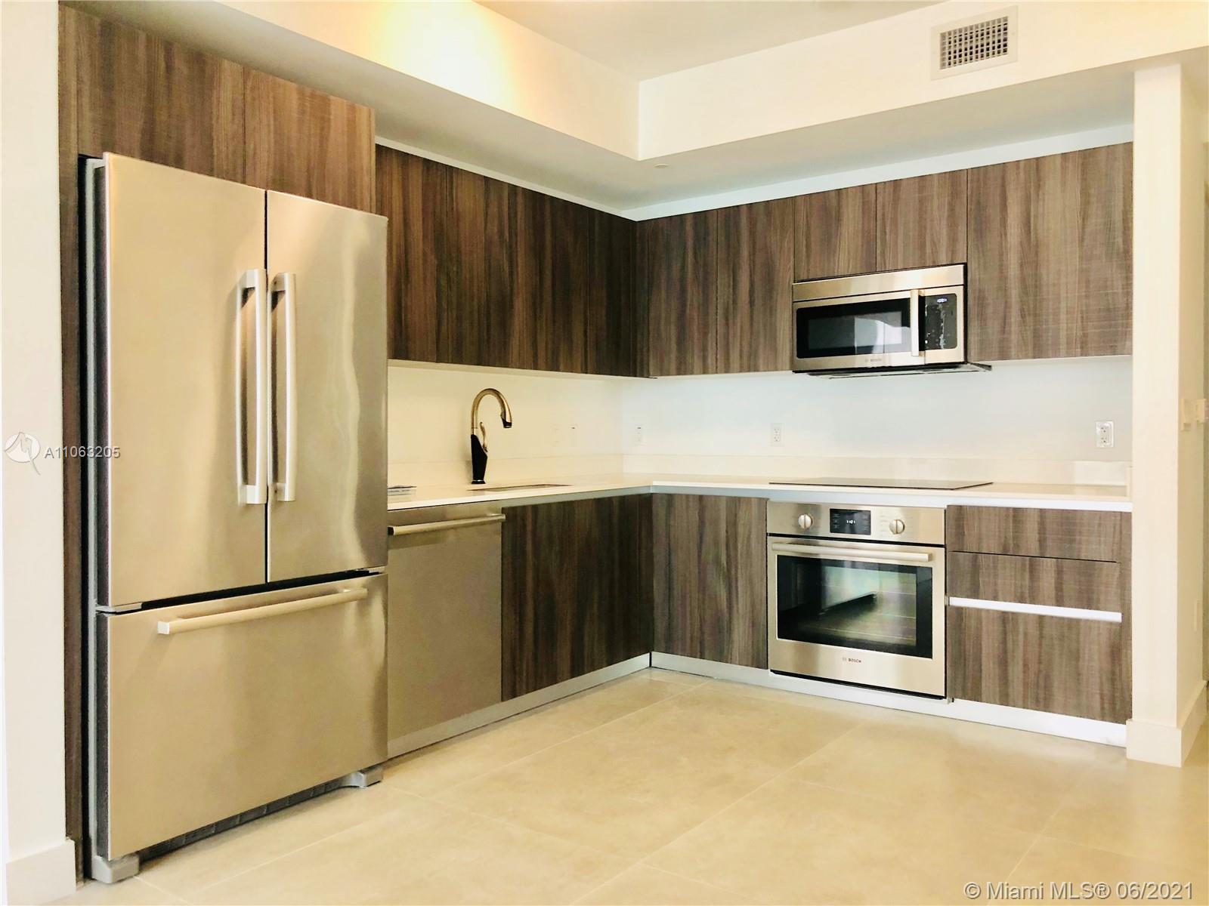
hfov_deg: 63.4
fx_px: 978
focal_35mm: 28
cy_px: 453
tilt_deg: -0.7
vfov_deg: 49.7
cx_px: 604
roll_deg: -0.5
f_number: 1.8
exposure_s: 1/17
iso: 40
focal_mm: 4
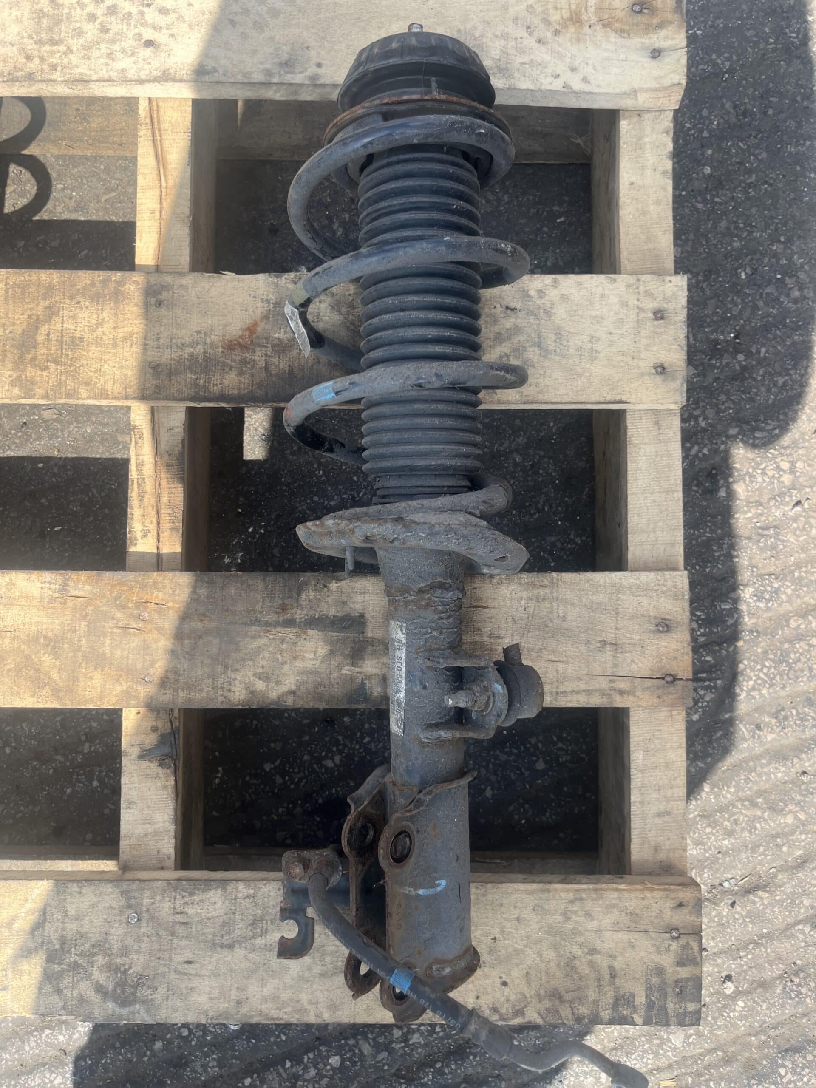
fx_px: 817
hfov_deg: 53.1
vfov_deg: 67.3
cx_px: 408
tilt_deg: -81.6
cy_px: 544
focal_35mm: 26
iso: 50
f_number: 1.6
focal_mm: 5.1
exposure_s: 1/705
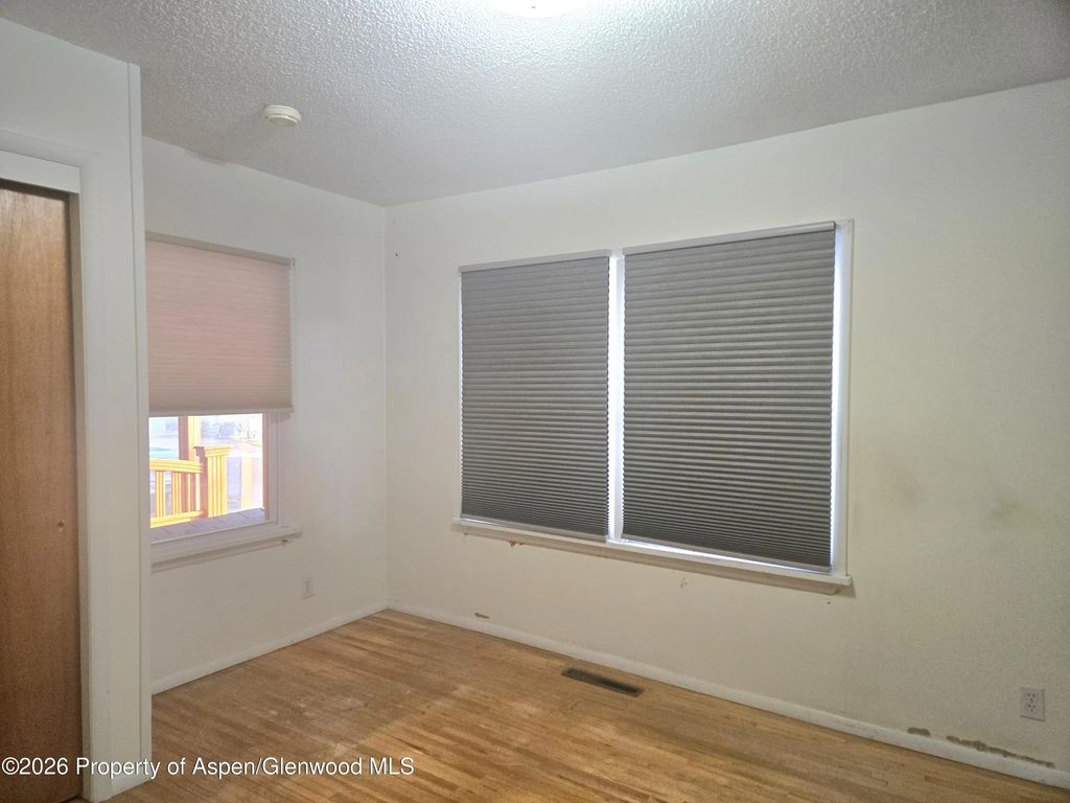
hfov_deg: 73.9
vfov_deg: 58.9
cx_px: 535
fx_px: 711
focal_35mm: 23
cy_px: 402
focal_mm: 5.4
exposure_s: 1/120
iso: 250
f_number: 1.8
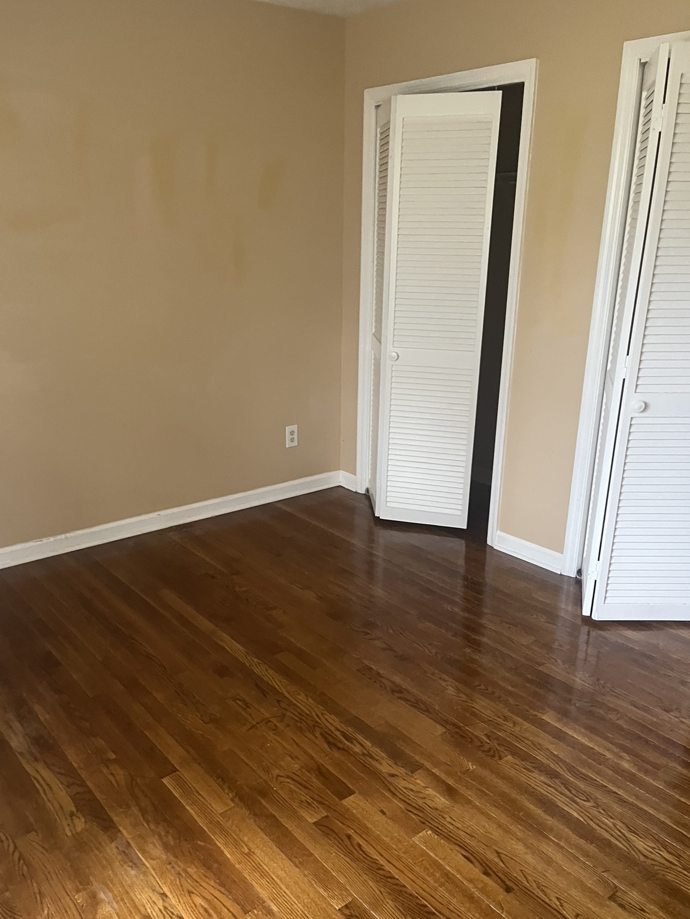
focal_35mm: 29
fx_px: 771
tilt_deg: -19.7
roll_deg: +1.3
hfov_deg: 48.1
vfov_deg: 61.6
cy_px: 488
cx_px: 308
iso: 400
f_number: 1.6
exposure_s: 1/40
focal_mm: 5.1
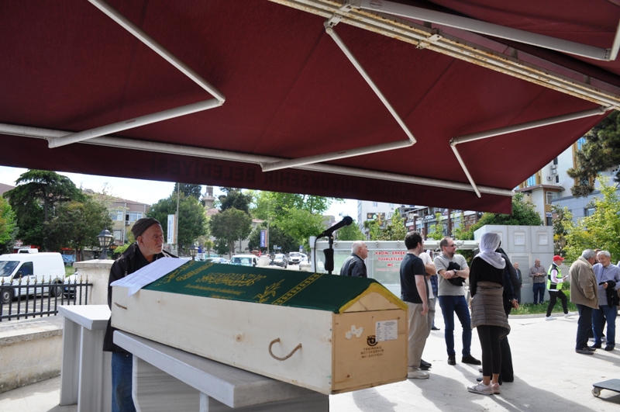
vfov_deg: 47.8
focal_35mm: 27
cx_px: 310
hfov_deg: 67.5
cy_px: 206
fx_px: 464
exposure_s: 1/320
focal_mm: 18
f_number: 9
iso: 200
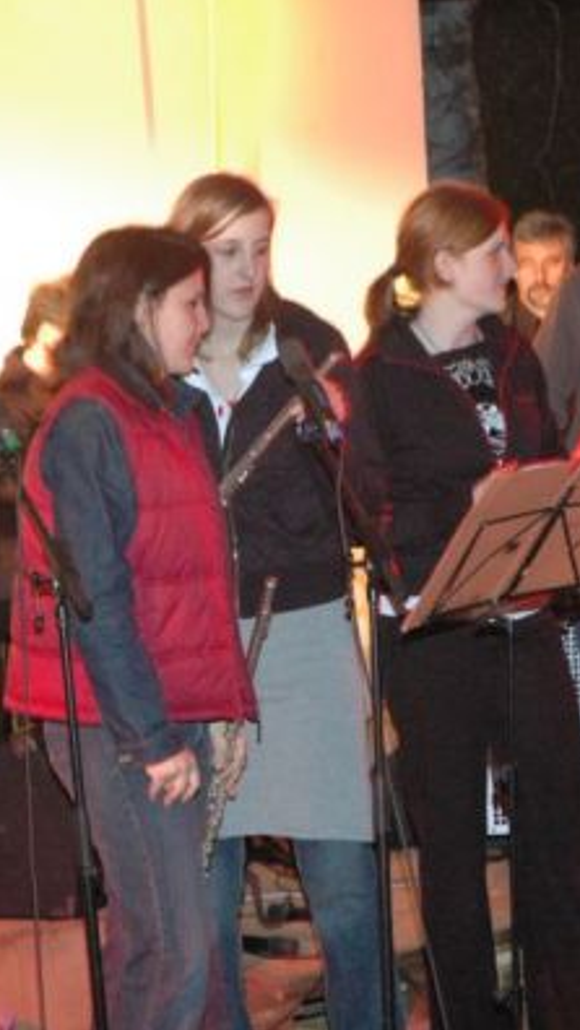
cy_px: 512
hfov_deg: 8.5
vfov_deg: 15.0
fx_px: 3906
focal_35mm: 143
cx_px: 343
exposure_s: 1/25
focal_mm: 60
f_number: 4.5
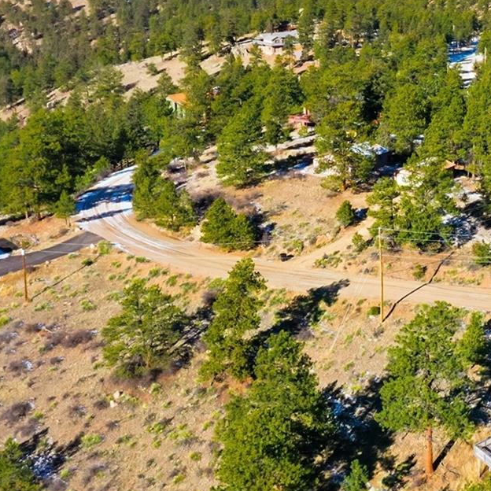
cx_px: 538
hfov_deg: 26.0
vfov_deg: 27.8
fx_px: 979
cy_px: 134
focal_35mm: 61
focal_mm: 10.3
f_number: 8
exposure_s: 1/1600
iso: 800
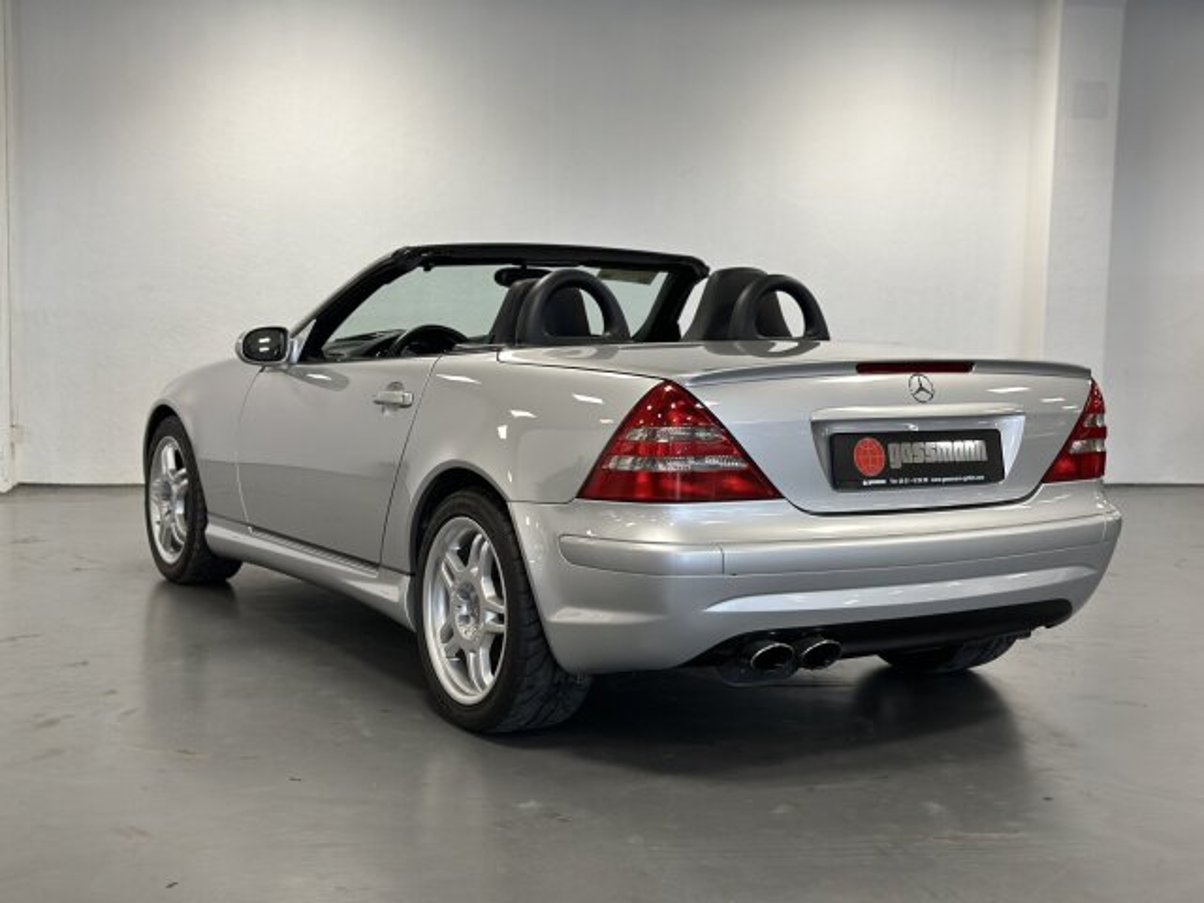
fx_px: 1670
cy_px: 452
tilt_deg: -4.3
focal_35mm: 48
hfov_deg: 39.7
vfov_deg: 30.3
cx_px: 602
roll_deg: -0.7
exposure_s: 1/92
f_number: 1.78
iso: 125
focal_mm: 6.86
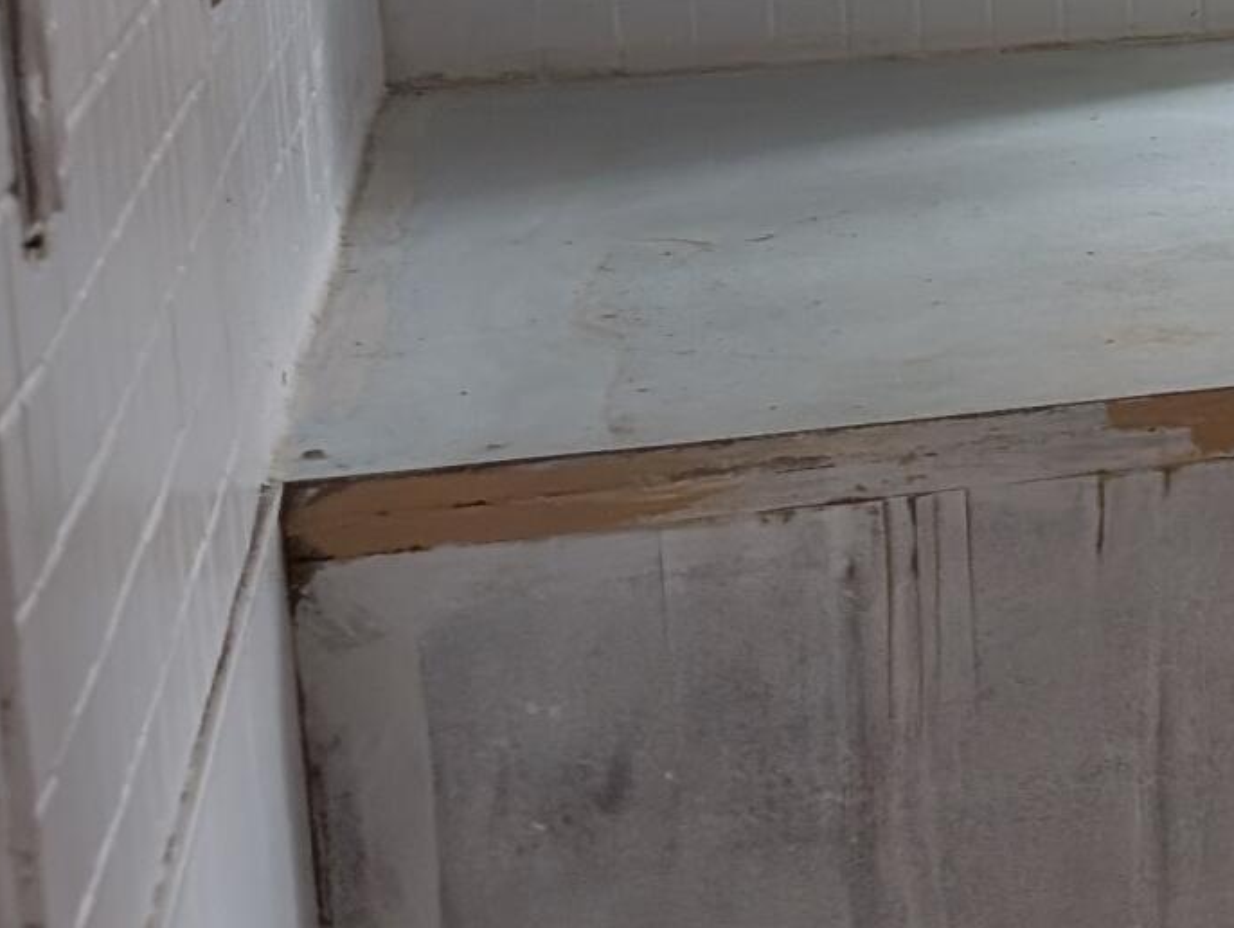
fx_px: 3747
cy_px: 67
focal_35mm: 105
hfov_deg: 14.8
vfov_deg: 14.0
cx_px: 2565
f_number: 1.68
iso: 19
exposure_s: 1/116
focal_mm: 6.9
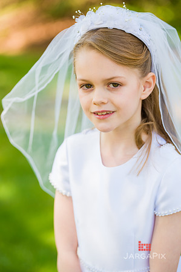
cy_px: 136
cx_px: 90
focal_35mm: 130
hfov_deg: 10.5
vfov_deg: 15.8
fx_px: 983
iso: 200
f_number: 3.2
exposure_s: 1/640
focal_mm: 130
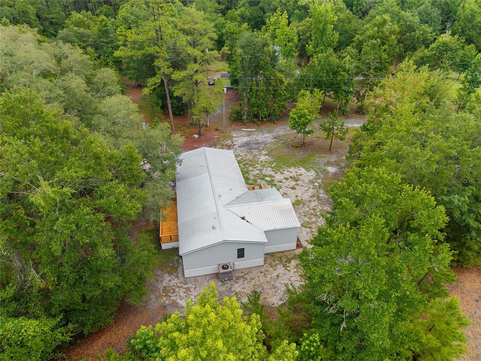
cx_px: 240
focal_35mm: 24
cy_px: 180
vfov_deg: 56.8
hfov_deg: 71.6
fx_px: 333
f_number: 1.8
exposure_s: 1/500
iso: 100
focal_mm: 8.67
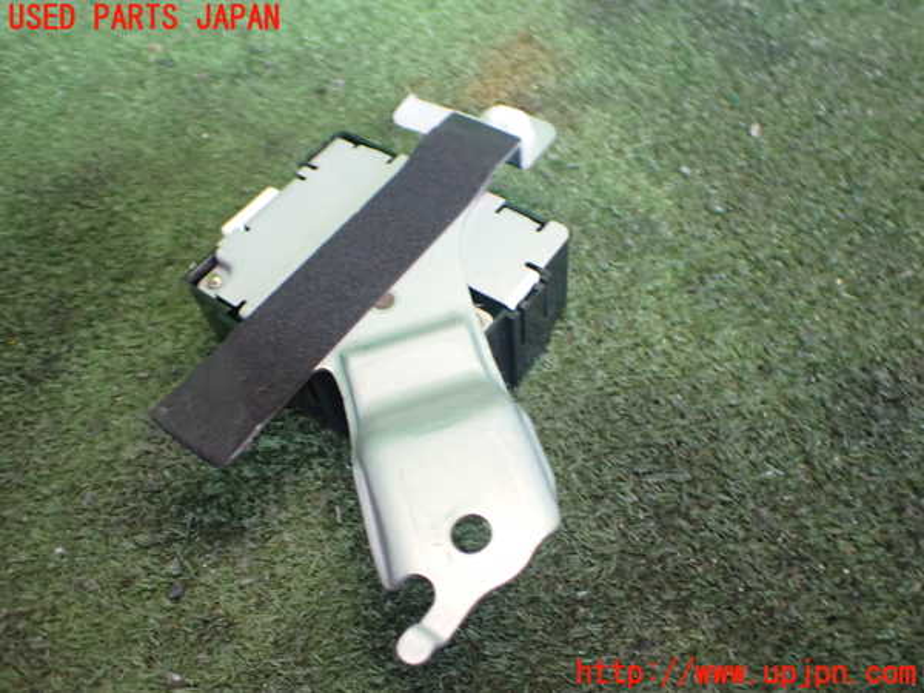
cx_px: 462
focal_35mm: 30
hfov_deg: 60.0
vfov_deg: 46.8
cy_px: 346
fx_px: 801
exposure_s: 1/80
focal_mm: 5.4
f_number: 2.3
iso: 800
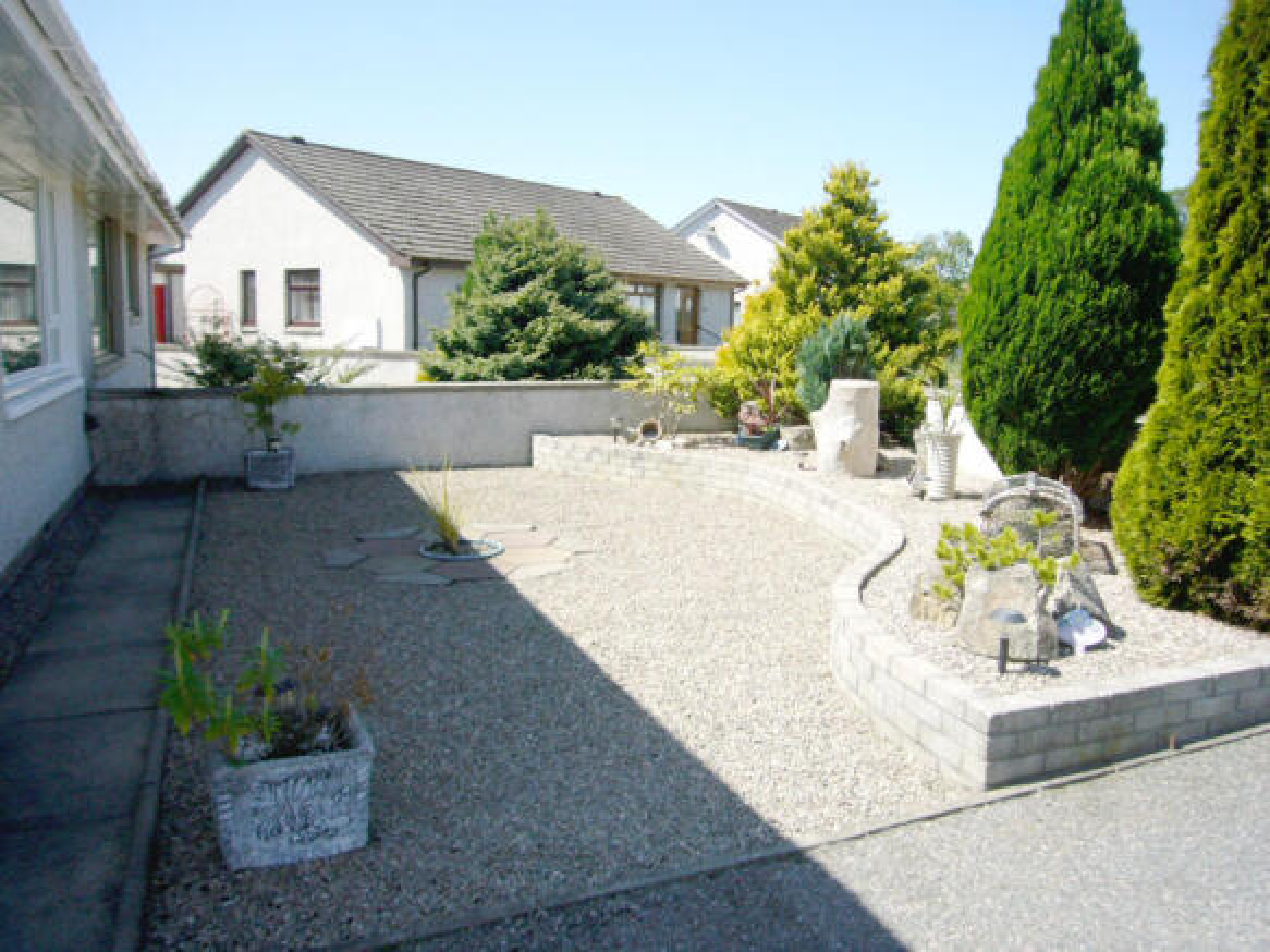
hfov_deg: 63.5
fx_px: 1027
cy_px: 476
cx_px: 635
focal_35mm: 28
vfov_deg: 49.7
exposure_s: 1/200
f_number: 5.6
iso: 80
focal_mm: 4.6
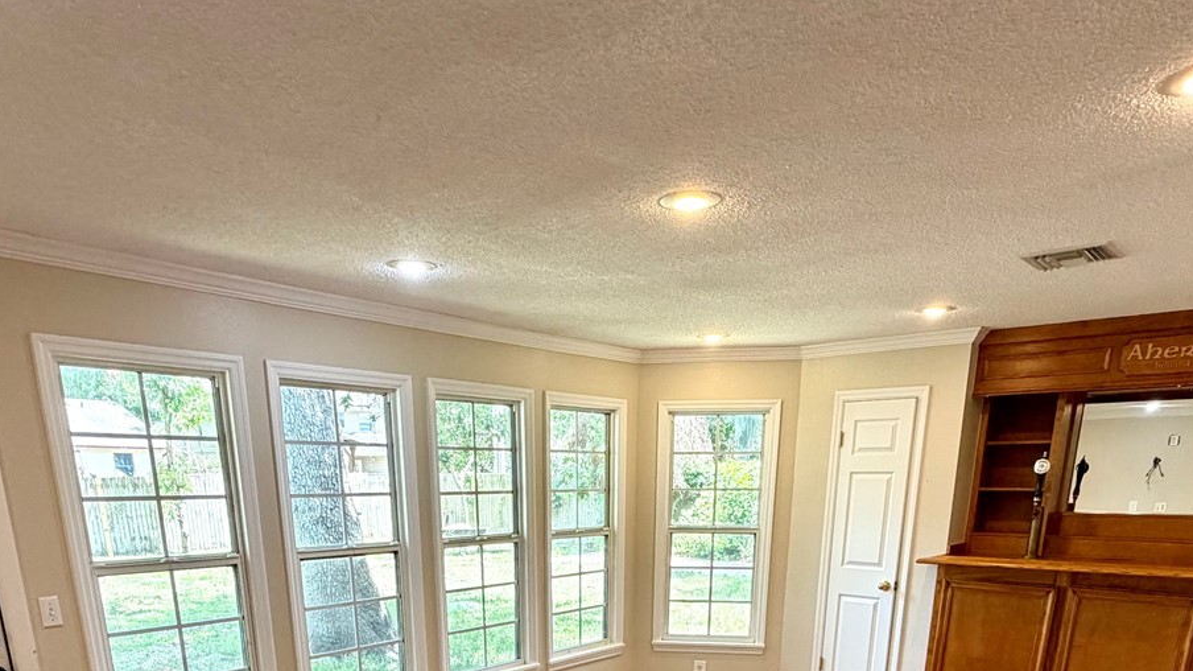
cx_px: 587
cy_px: 748
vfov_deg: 36.1
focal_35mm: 27
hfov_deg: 69.9
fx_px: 854
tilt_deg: -18.0
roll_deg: +0.0
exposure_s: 1/120
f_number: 2.2
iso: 250
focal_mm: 2.22
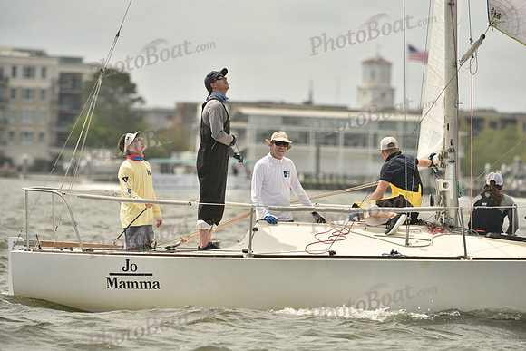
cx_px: 263
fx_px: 5846
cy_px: 176
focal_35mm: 400
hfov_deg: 5.2
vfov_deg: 3.4
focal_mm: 400
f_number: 7.1
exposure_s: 1/1250
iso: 320
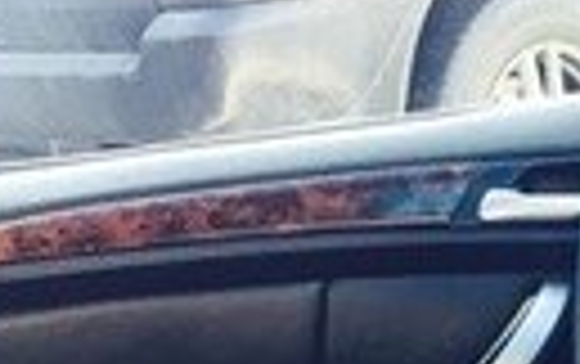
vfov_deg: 7.7
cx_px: 845
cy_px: 946
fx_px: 2485
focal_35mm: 157
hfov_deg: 12.7
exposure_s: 1/33
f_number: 2.2
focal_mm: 4.15
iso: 32
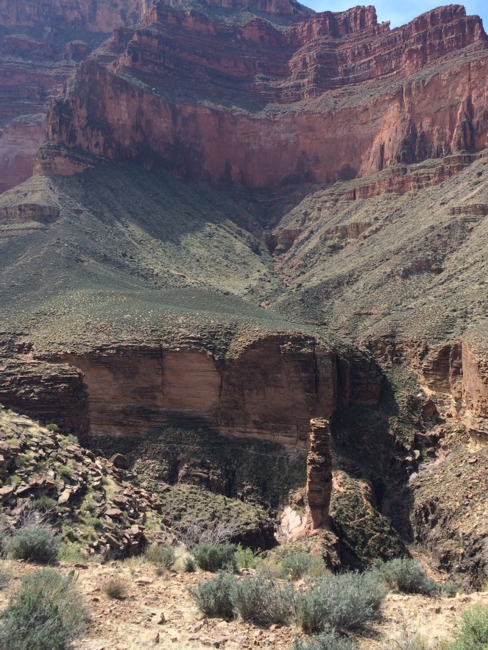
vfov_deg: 52.5
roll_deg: +0.8
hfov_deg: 40.6
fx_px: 657
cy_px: 290
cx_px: 283
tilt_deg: -1.3
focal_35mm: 35
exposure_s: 1/1140
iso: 32
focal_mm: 4.15
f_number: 2.2
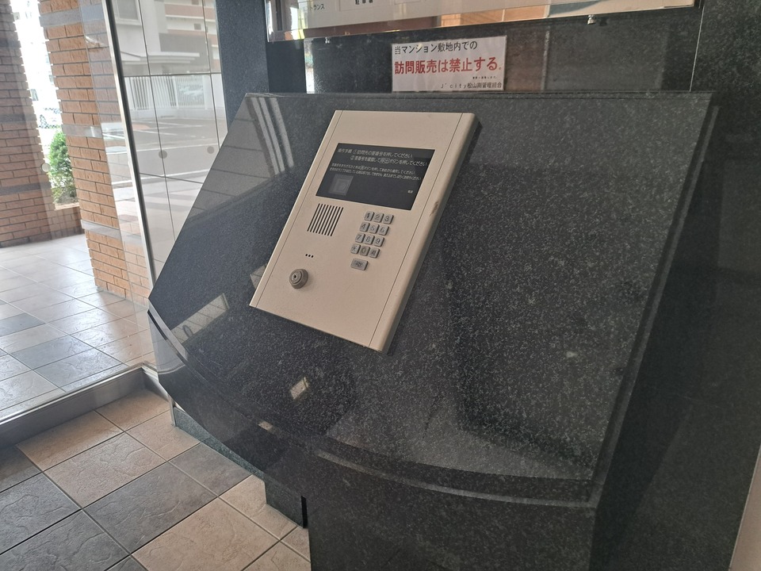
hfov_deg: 71.6
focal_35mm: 24
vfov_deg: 56.8
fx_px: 528
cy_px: 286
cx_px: 380
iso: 160
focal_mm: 5.23
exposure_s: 1/50
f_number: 1.8
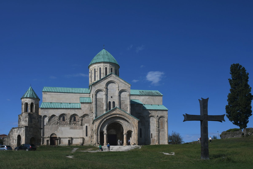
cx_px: 126
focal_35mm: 36
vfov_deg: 36.9
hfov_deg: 53.1
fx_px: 253
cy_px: 84
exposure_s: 1/250
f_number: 8
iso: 100
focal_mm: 24
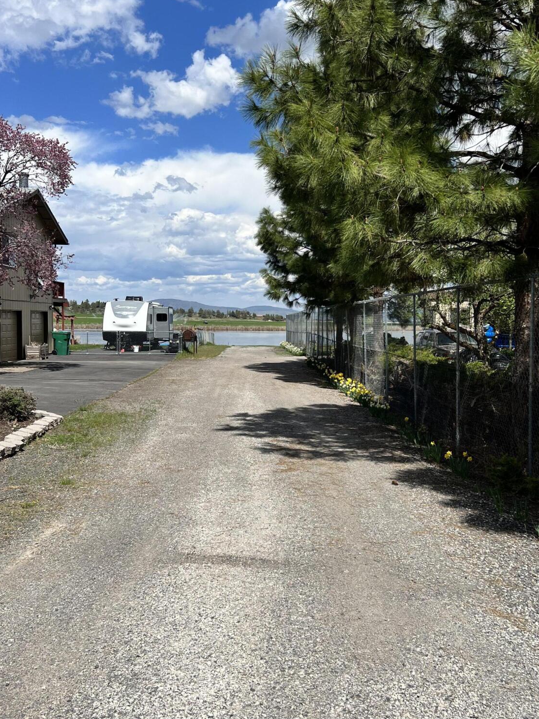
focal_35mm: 35
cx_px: 291
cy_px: 373
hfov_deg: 40.7
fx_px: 727
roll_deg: -1.5
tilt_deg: -4.1
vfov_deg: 52.6
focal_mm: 5.7
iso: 50
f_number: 1.5
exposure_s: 1/6211
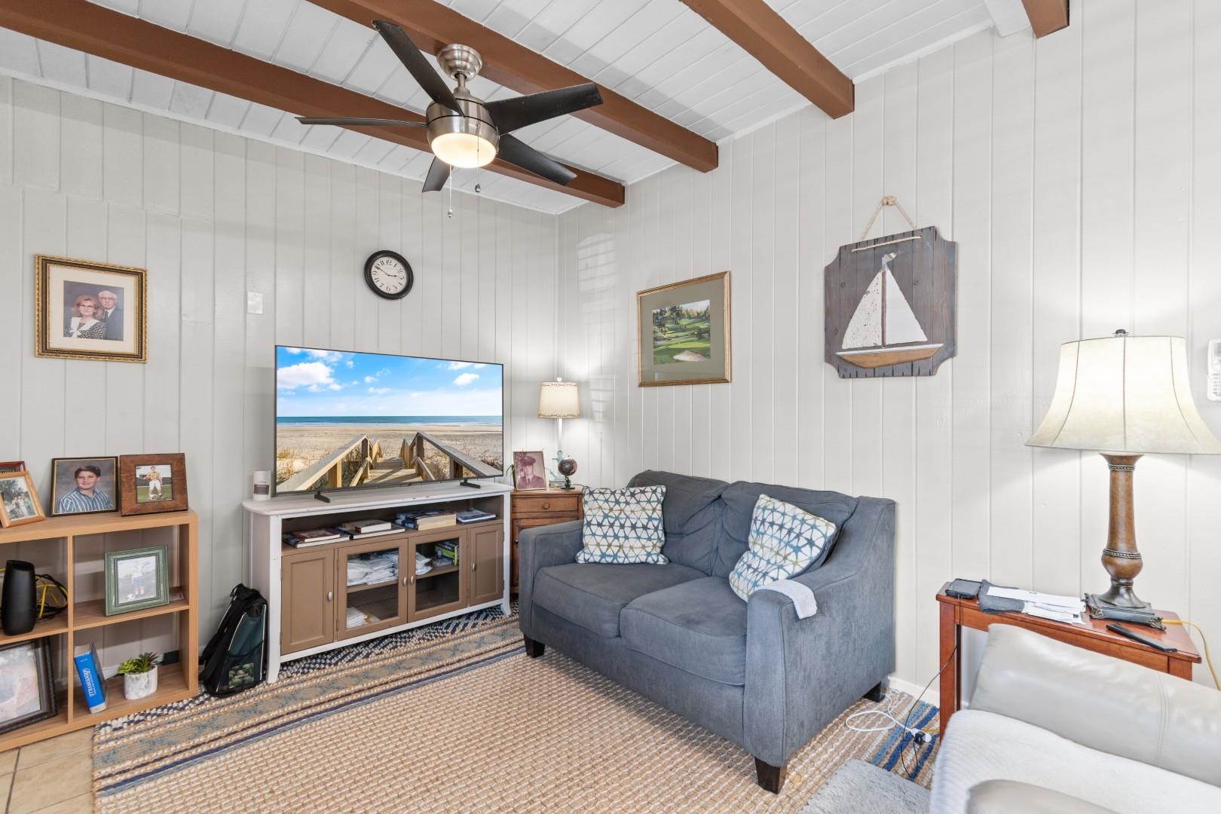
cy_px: 407
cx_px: 610
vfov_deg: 77.3
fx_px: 509
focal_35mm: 15
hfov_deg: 100.4
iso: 100
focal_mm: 10
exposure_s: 1/1.25
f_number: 4.5
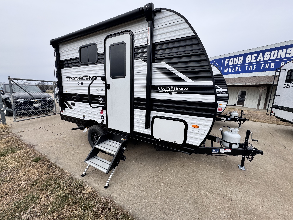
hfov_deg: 102.1
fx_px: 119
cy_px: 110
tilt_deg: -8.9
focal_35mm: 14
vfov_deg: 85.7
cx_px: 146
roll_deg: -3.1
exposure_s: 1/858
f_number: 2.2
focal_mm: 2.22
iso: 40
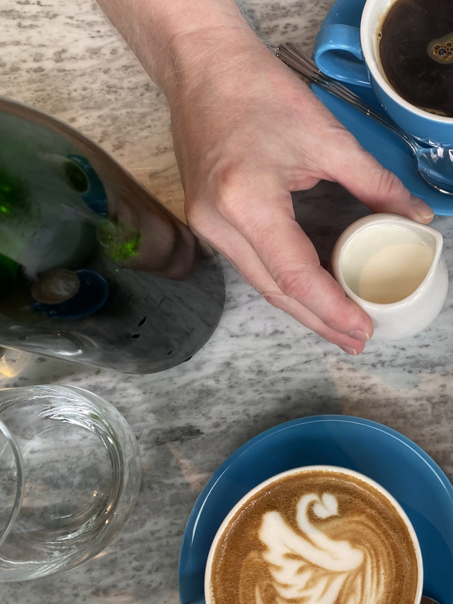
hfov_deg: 34.1
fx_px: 681
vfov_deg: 47.9
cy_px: 298
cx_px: 435
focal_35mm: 39
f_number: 1.8
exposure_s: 1/100
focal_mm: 4.25
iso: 64
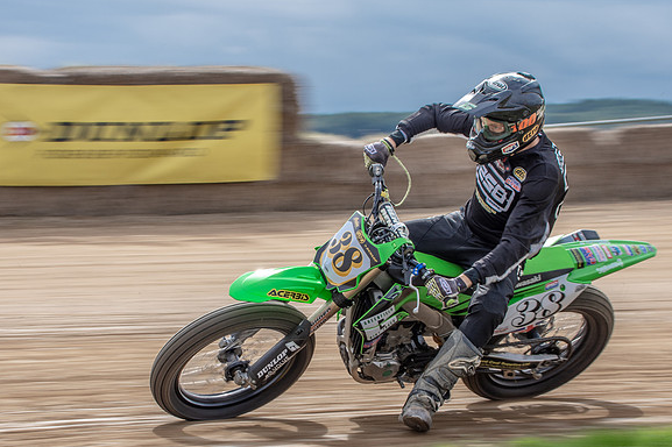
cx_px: 284
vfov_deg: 11.4
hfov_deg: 17.1
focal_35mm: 120
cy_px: 232
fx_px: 2239
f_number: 10
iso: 125
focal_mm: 52
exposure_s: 1/125
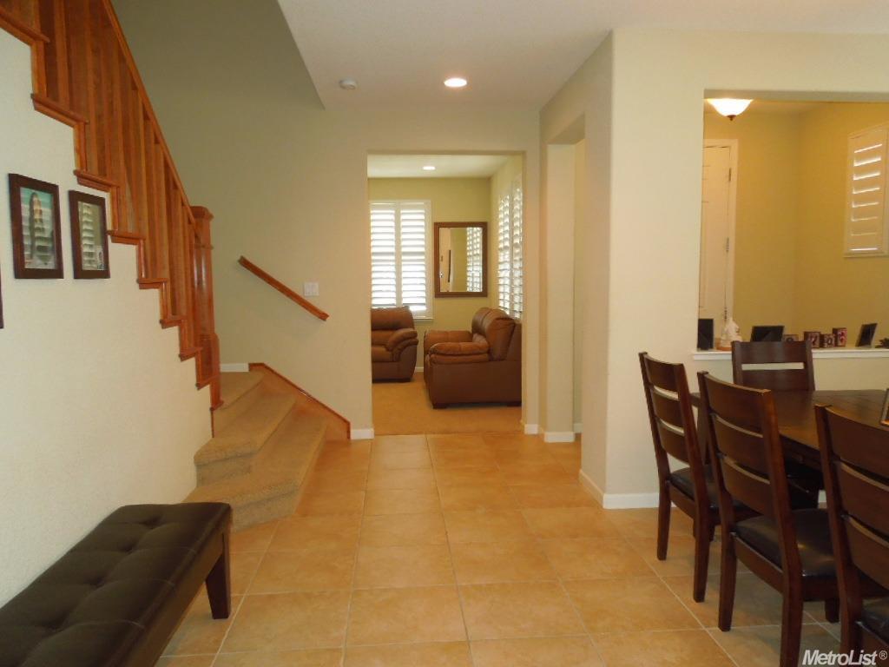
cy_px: 334
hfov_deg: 69.4
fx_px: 642
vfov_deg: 54.9
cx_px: 444
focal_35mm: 25
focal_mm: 4.5
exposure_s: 1/40
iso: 360
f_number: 3.3
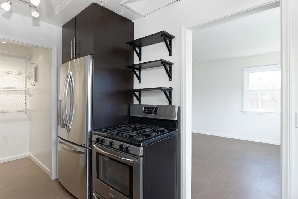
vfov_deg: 64.6
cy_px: 100
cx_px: 149
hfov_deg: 86.9
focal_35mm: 19
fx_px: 157
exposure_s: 1/20
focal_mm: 19
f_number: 5.6
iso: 200
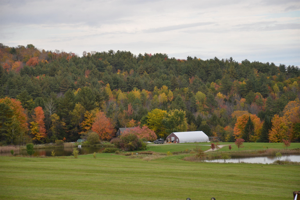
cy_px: 100
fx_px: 917
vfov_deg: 12.5
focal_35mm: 110
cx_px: 150
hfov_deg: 18.6
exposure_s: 1/200
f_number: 5.6
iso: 140
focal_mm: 110
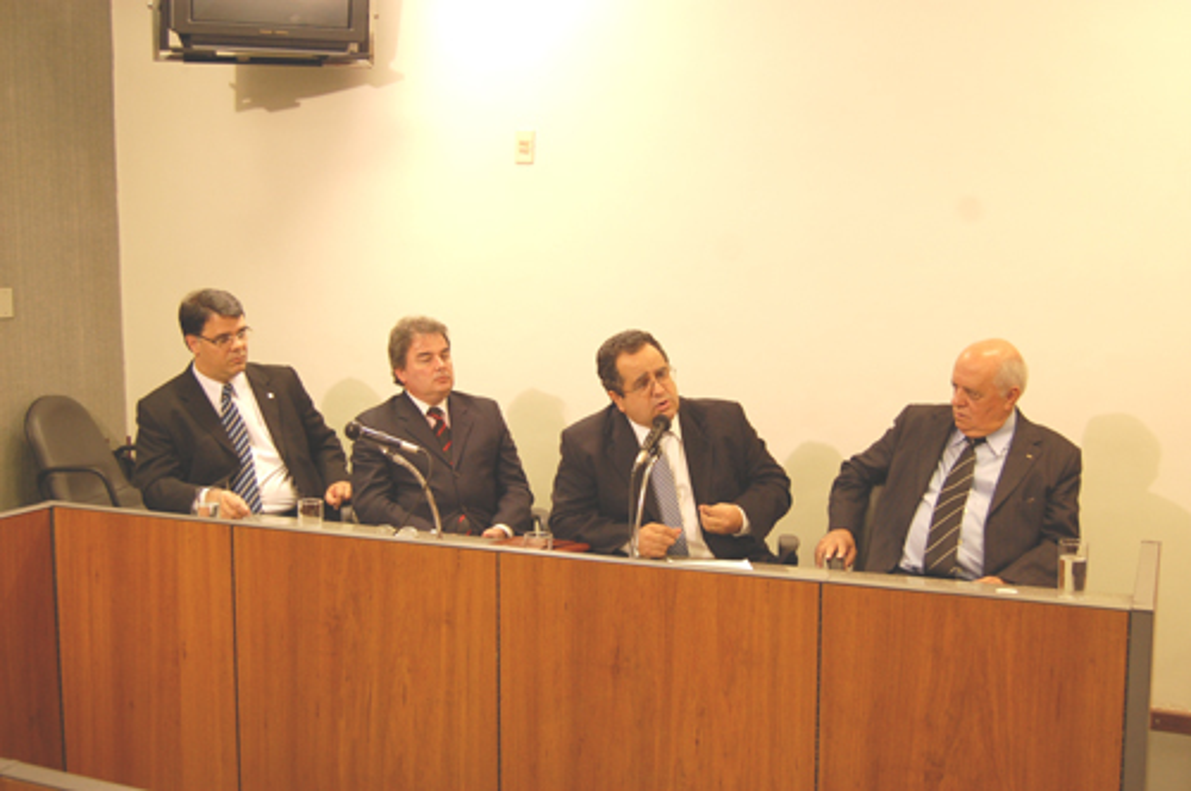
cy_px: 396
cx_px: 596
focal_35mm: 39
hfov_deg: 49.6
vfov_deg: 34.1
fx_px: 1289
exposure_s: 1/30
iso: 720
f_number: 4.2
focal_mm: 26
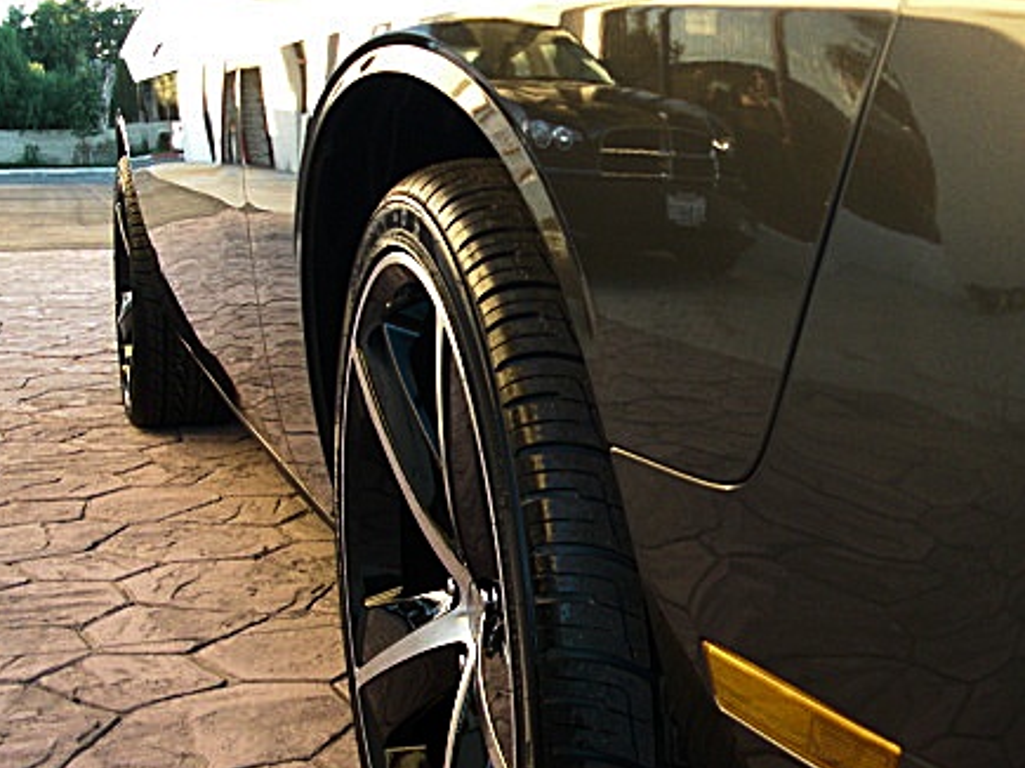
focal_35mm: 53
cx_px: 726
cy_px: 393
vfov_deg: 27.5
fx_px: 1569
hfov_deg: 35.6
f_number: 2.8
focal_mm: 6.3
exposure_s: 1/100
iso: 200
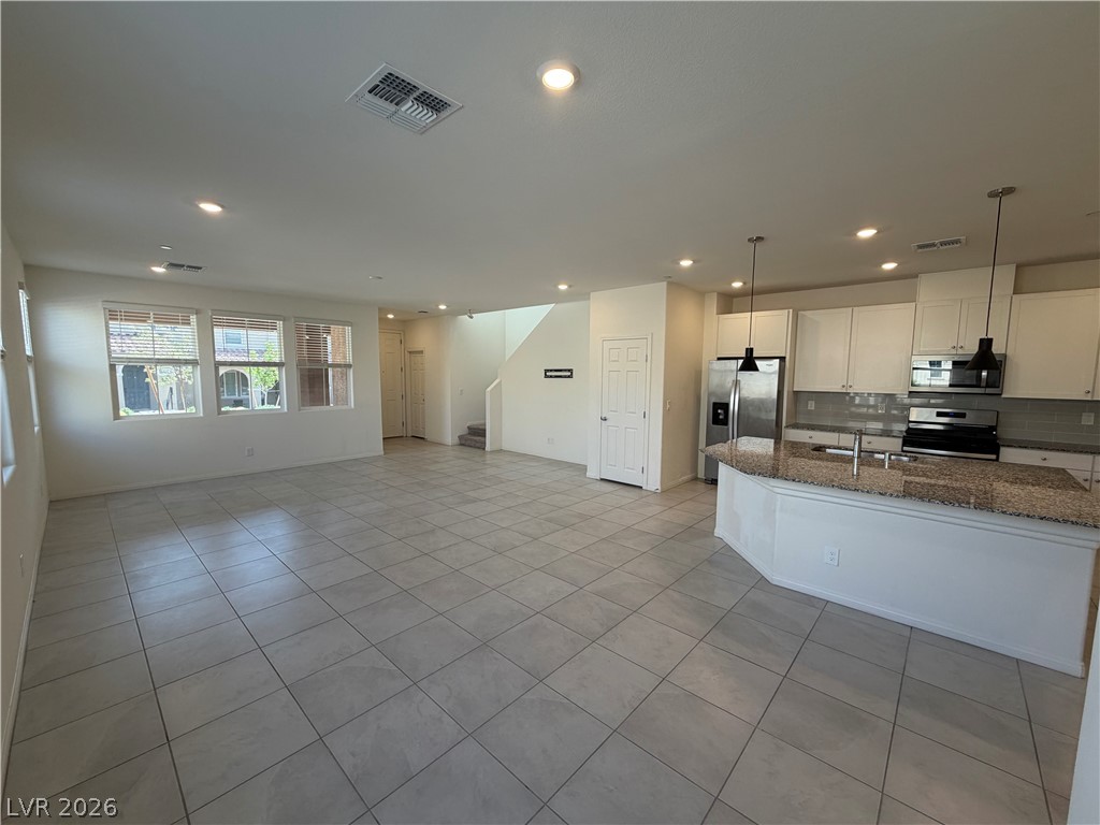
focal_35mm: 14
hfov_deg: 102.1
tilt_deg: -5.7
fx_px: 445
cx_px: 550
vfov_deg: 85.7
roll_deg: +0.2
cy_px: 412
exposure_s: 1/120
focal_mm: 2.22
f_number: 2.2
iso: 100
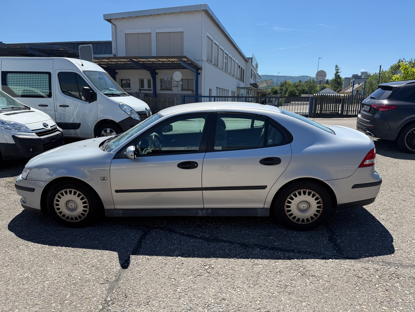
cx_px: 208
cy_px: 156
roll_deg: -2.2
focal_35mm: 24
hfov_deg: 71.6
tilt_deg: -8.7
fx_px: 288
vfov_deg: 56.8
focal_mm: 6.76
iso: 80
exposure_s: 1/4167
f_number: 1.78
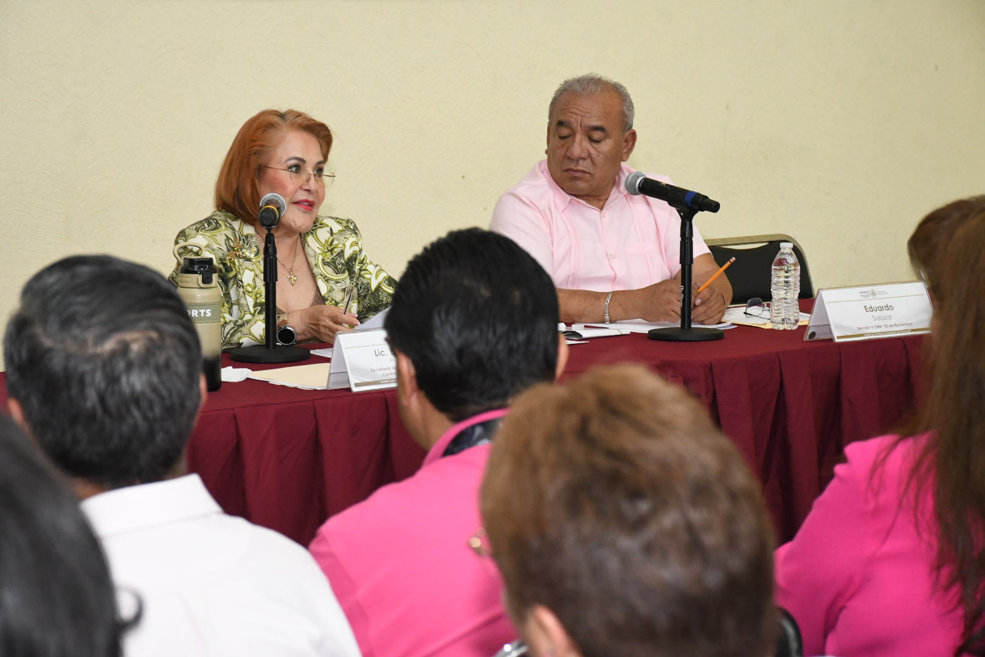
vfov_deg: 13.0
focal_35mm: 105
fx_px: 2873
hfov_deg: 19.5
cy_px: 328
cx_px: 492
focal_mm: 70
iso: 3200
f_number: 7.1
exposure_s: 1/125
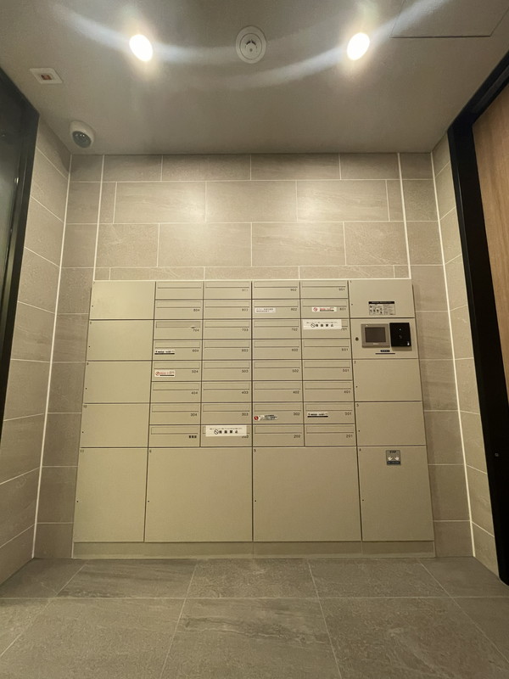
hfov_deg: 85.7
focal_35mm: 14
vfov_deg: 102.1
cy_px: 340
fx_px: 274
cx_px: 254
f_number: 2.4
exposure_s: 1/50
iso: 500
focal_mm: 1.55
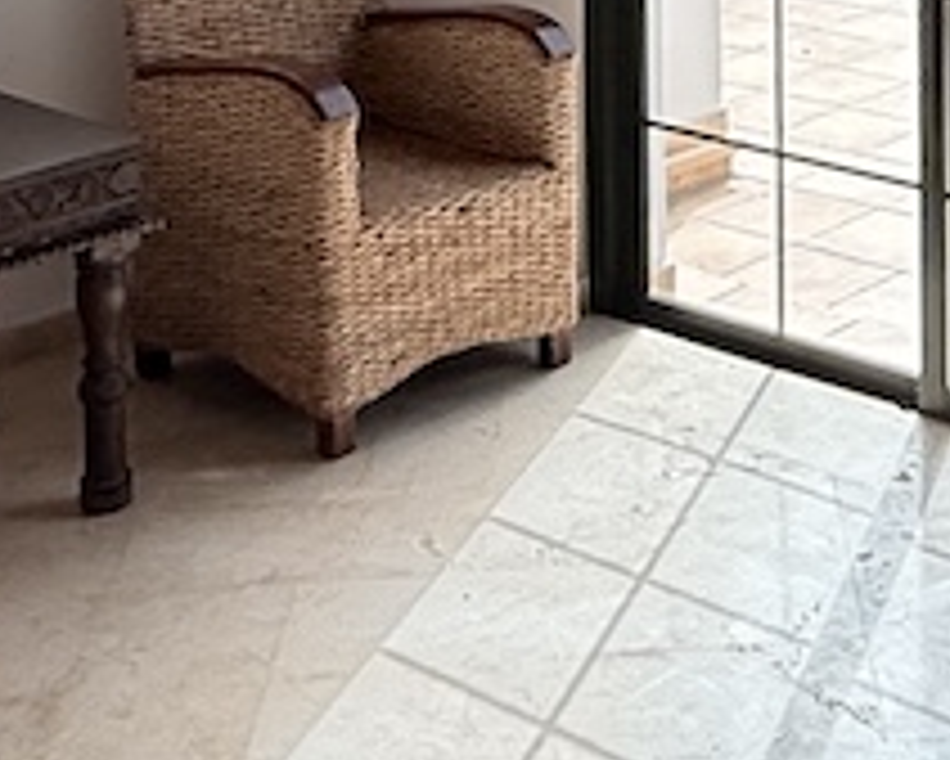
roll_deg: +0.0
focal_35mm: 83
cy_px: -526
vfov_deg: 16.2
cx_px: 914
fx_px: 2335
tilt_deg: +0.1
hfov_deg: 22.3
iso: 64
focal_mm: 2.22
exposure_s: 1/226
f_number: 2.2
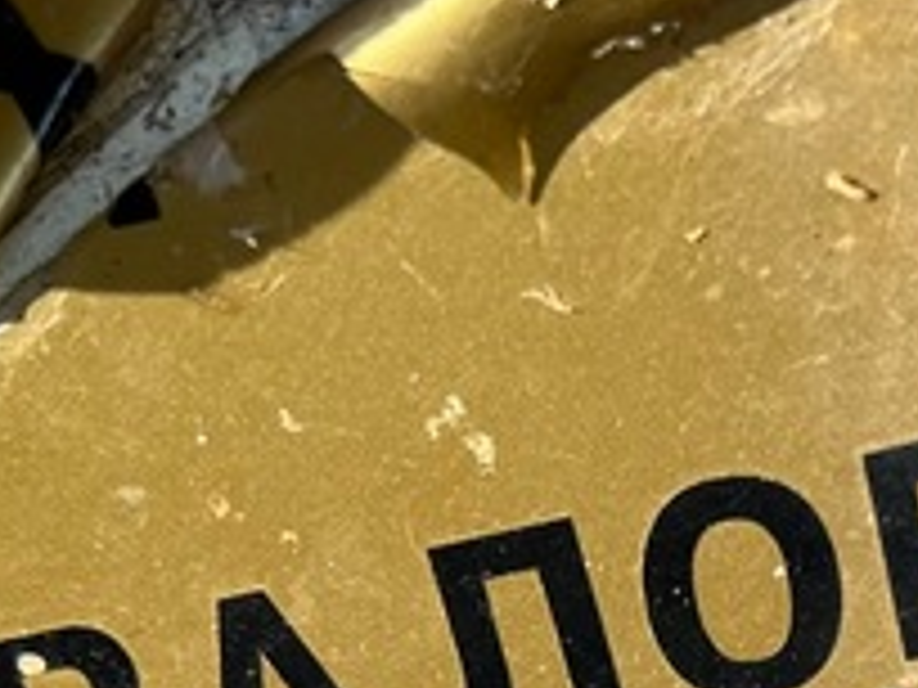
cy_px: 1048
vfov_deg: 13.6
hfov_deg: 19.0
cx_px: 770
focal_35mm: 102
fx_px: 2705
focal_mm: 5.7
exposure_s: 1/1068
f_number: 1.5
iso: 50
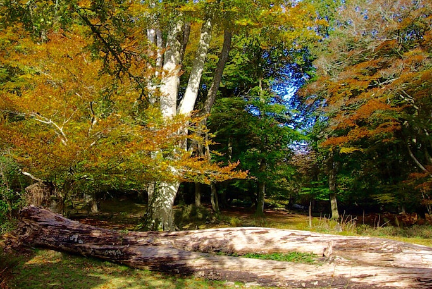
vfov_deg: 29.9
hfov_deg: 42.5
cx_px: 121
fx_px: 541
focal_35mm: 45
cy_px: 131
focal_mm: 10
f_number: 5.6
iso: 100
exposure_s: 1/125
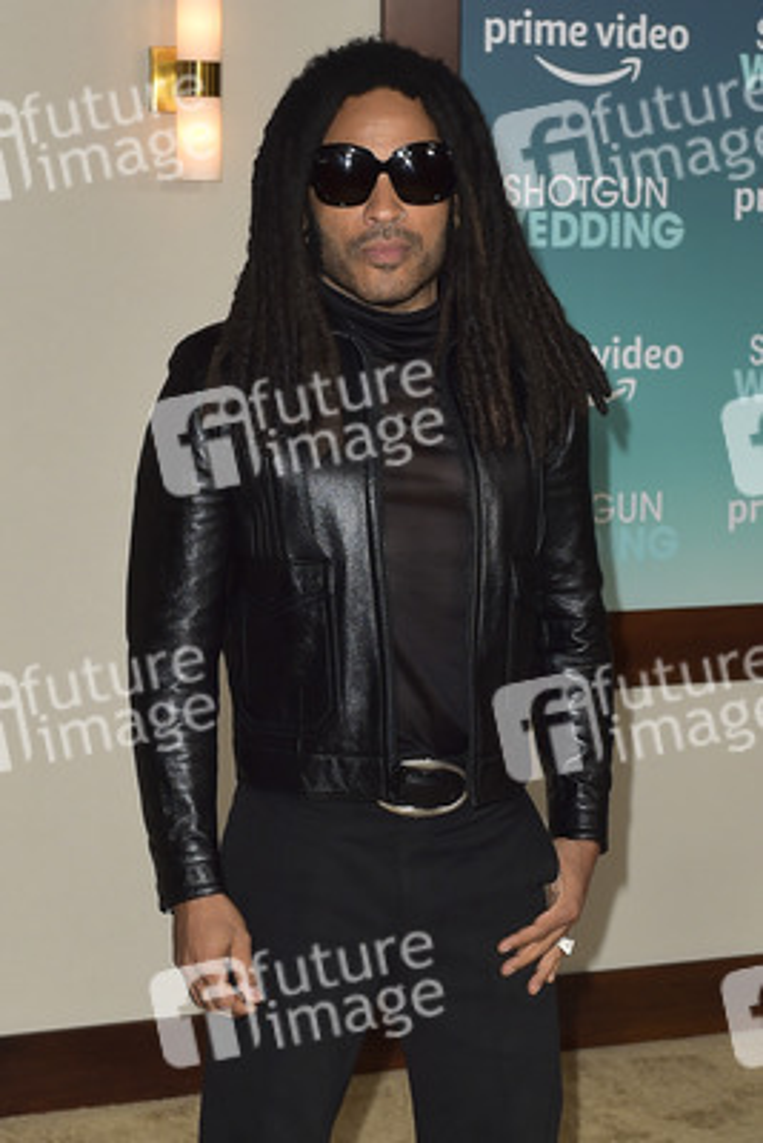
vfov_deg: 41.1
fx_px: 1525
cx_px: 382
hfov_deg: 28.1
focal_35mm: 48
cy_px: 572
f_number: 6.3
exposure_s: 1/250
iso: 400
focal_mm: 48
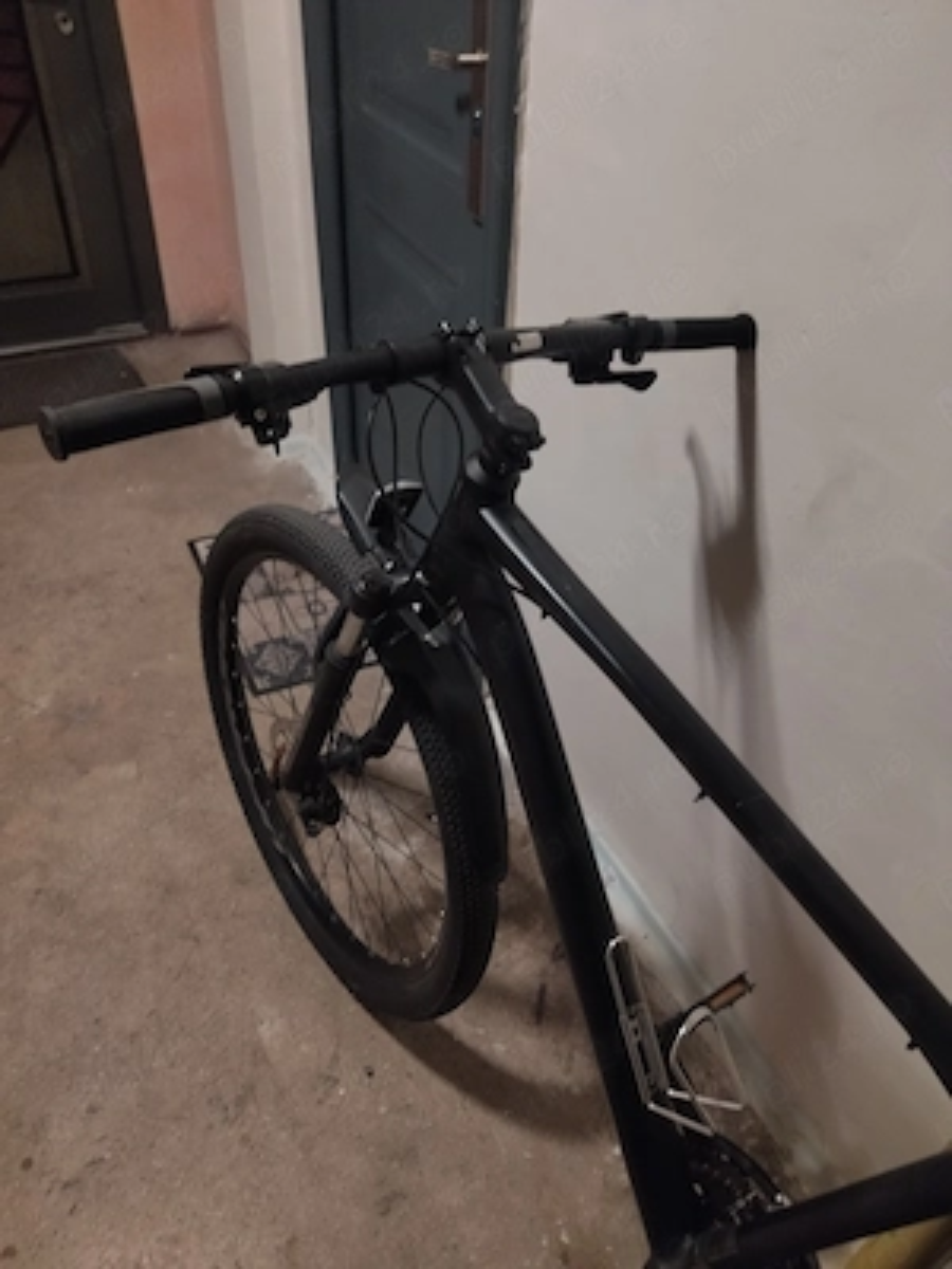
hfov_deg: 51.4
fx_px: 990
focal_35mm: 27
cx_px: 476
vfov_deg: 65.3
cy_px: 634
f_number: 1.79
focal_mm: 4.74
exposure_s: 1/17
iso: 459
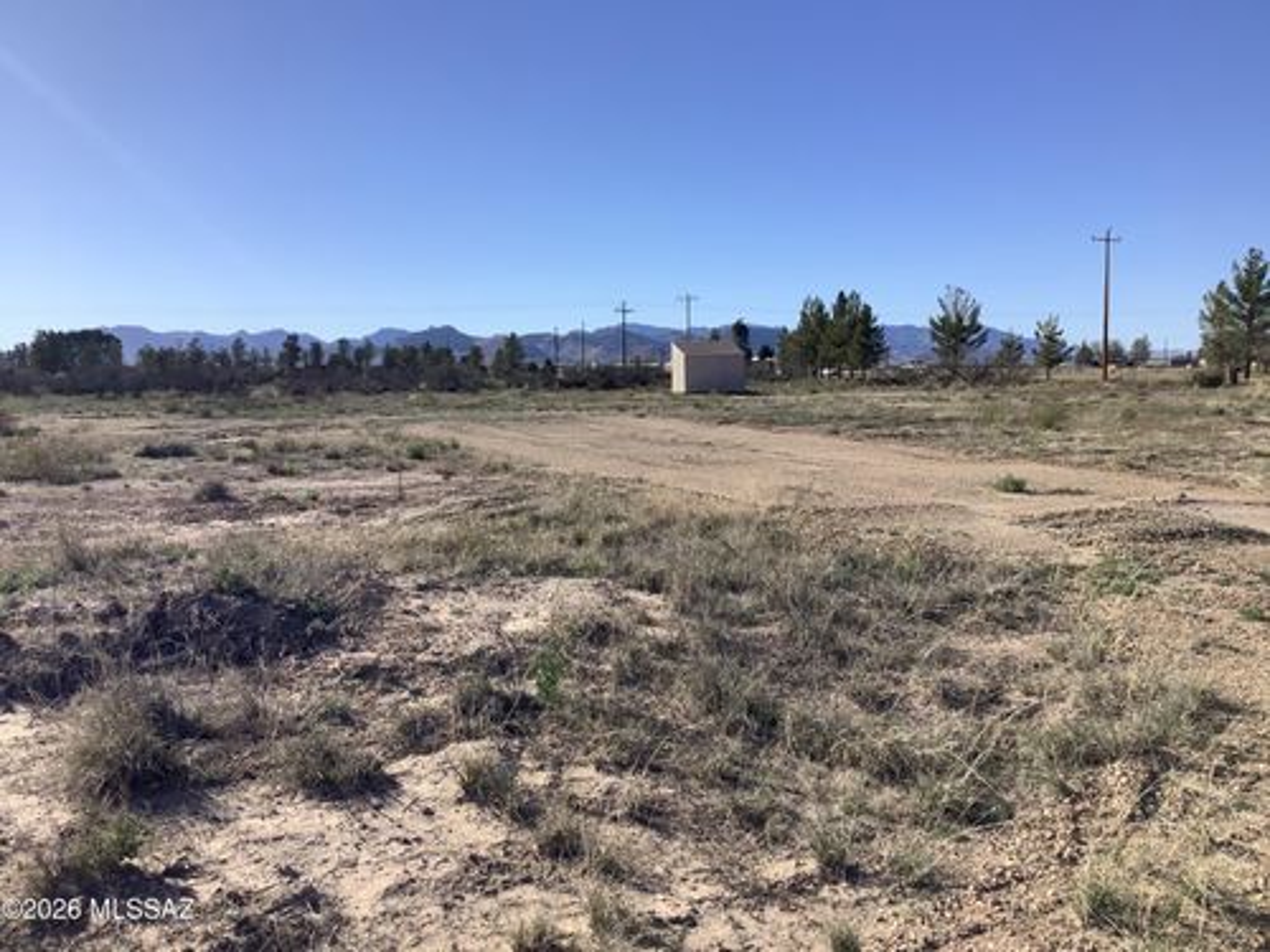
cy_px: 476
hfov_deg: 58.4
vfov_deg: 45.4
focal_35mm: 31
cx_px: 635
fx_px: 1137
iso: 25
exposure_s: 1/1812
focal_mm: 3.3
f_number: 2.4
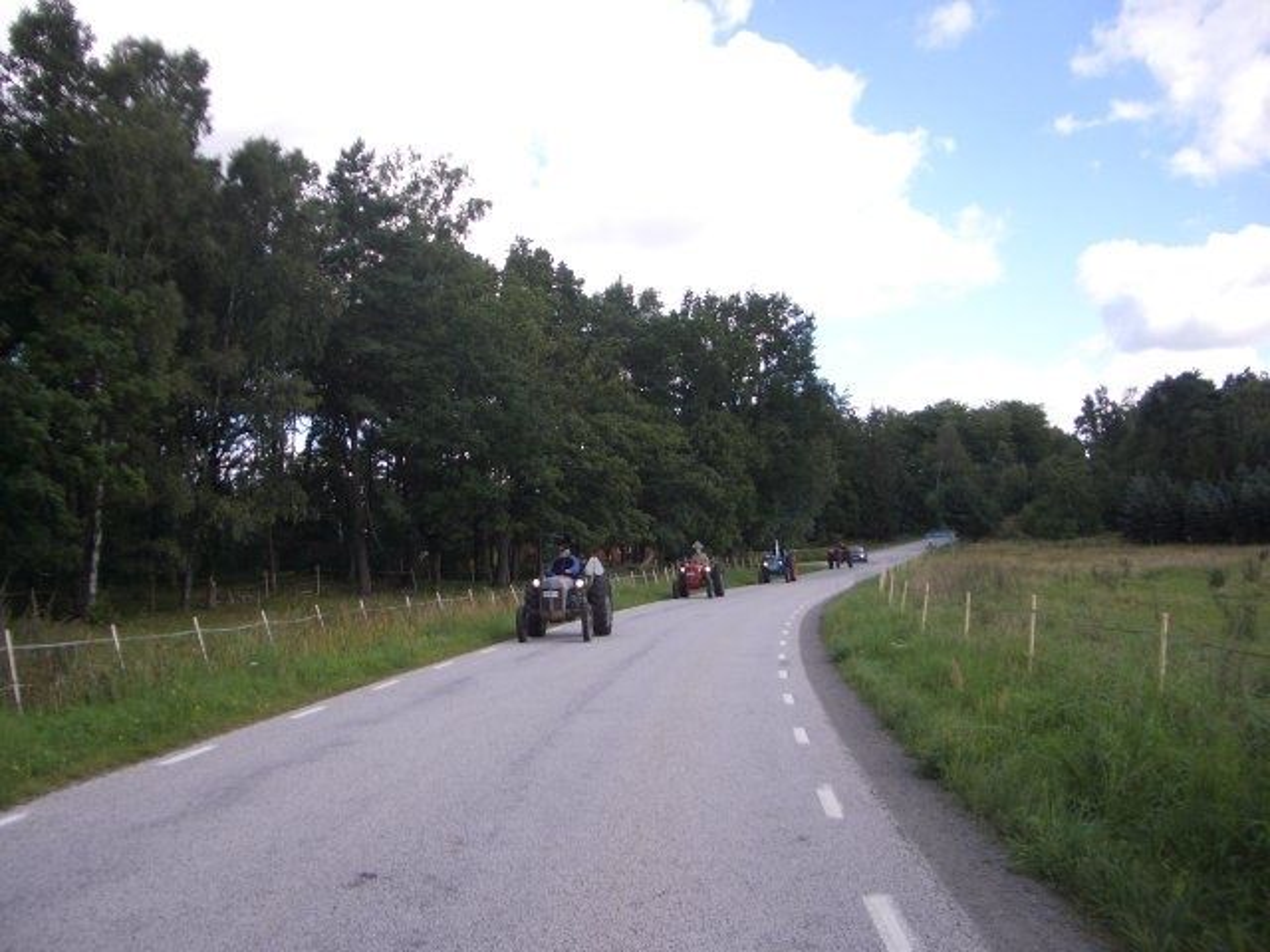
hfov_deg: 52.6
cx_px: 635
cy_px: 476
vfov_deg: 40.7
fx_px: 1284
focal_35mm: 35
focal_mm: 5.8
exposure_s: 1/500
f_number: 2.6
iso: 50
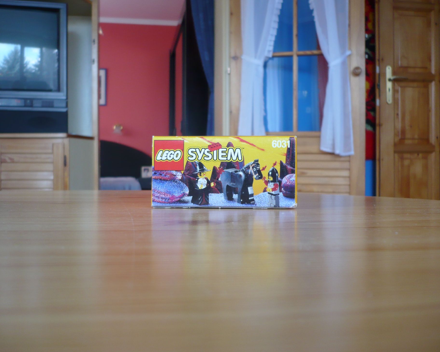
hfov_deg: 49.1
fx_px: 482
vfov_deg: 40.1
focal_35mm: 37
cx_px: 207
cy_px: 175
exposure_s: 1/30
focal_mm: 5.8
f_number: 2.8
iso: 100
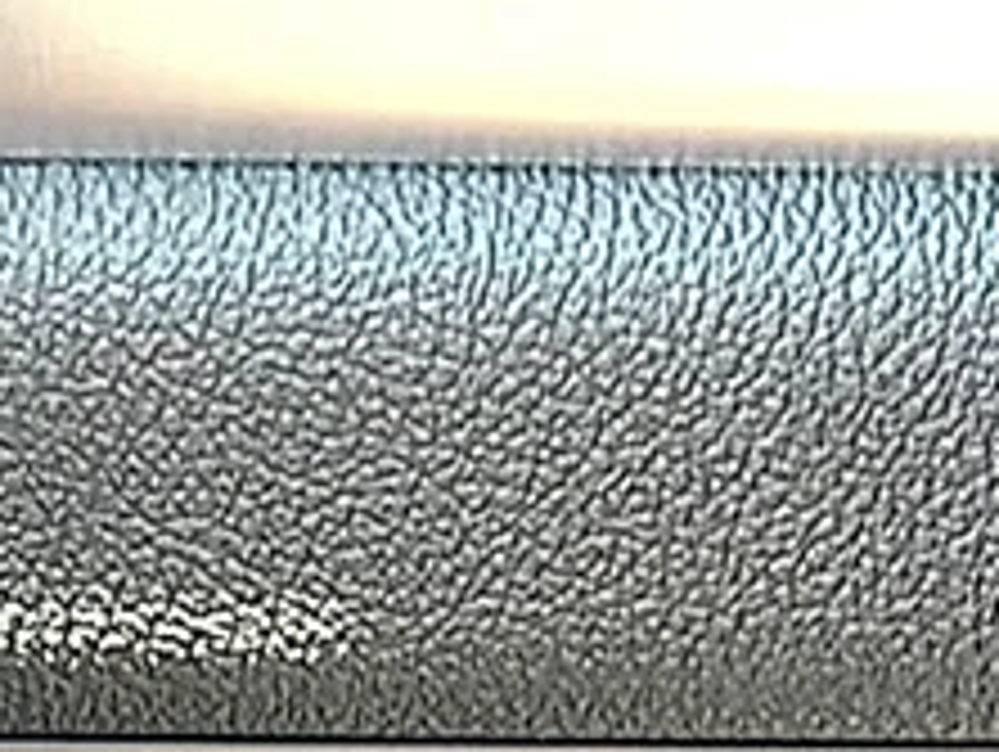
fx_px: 3640
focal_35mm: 126
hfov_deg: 15.6
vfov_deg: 11.5
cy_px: 966
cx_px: 382
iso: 100
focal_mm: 6.86
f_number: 1.78
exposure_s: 1/87
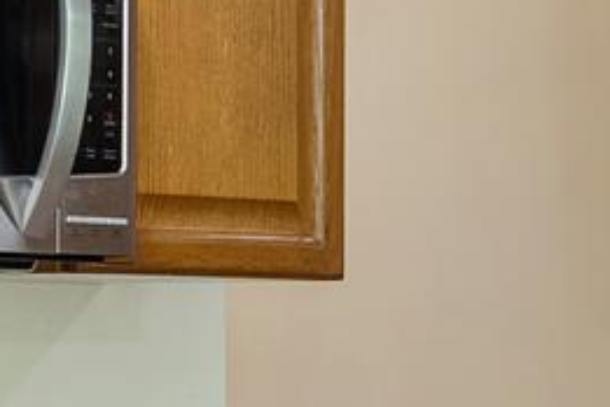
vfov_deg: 5.0
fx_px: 4659
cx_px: 1472
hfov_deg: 7.1
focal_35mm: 275
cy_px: 411
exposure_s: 1/2
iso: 320
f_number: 6.3
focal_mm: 35
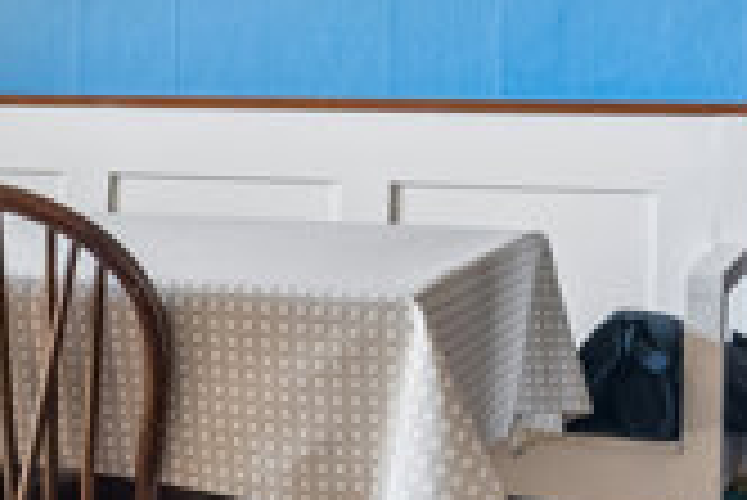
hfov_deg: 16.4
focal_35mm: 108
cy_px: 70
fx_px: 2251
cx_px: -522
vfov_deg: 12.6
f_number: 8
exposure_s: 1/6
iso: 200
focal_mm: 15
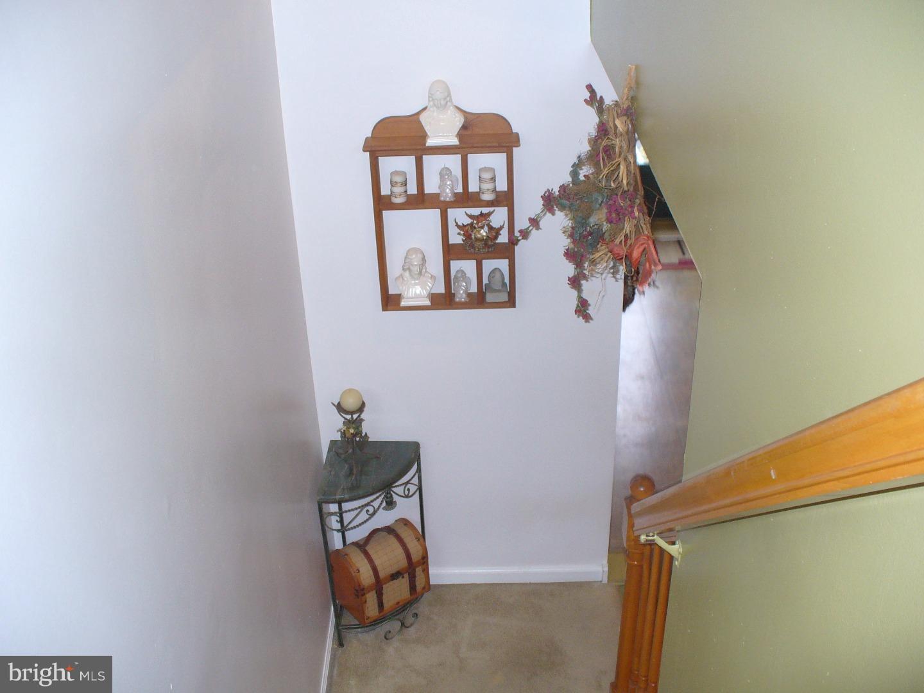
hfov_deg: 50.1
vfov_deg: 38.7
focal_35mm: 37
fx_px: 988
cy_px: 346
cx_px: 462
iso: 125
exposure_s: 1/8
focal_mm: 6.1
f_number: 2.8
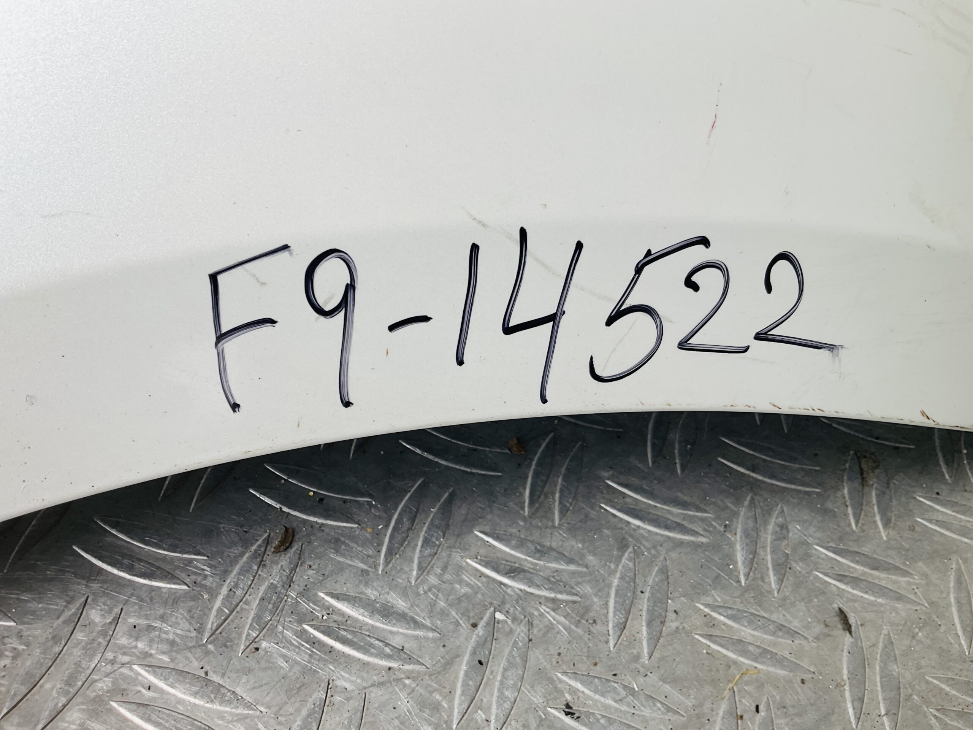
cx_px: 486
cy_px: 365
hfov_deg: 61.7
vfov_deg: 48.2
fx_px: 815
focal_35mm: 29
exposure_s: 1/178
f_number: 1.8
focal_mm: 3
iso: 16
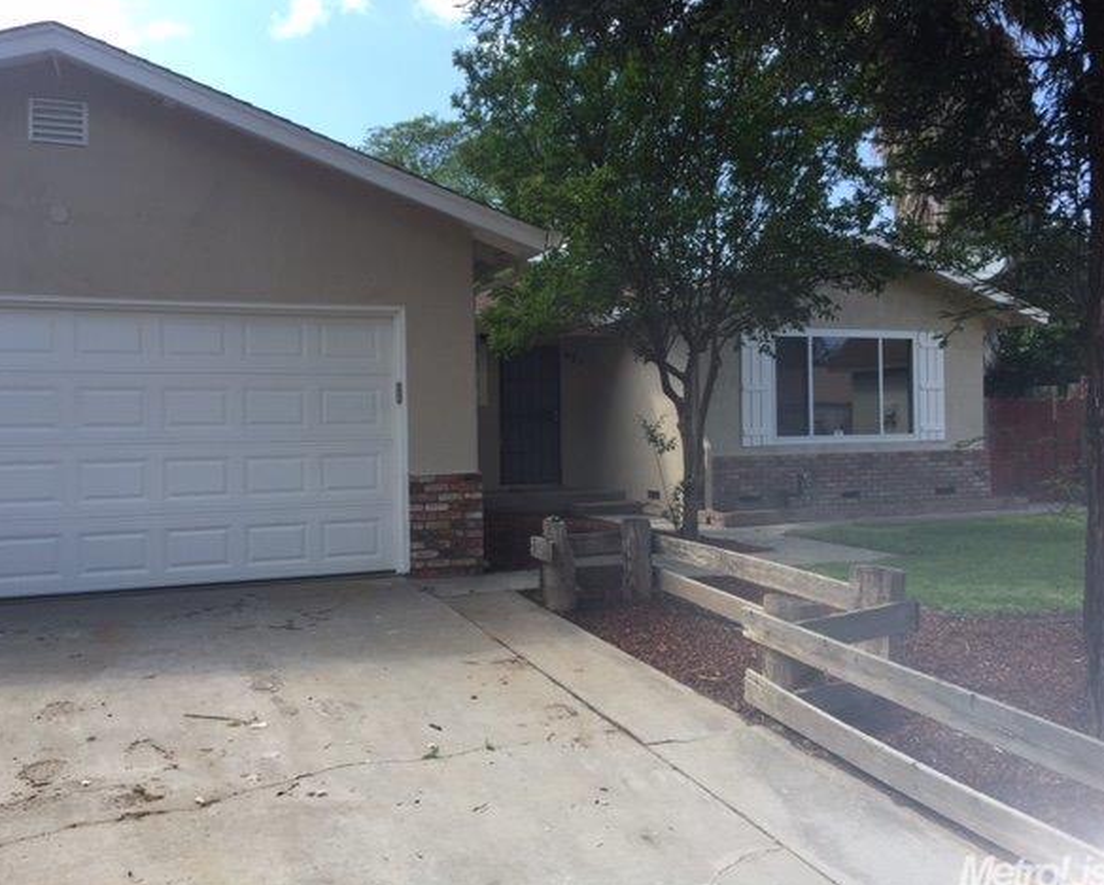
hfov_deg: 57.1
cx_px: 543
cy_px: 439
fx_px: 1014
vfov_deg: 47.2
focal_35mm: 31
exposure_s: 1/879
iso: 32
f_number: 2.2
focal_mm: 4.15
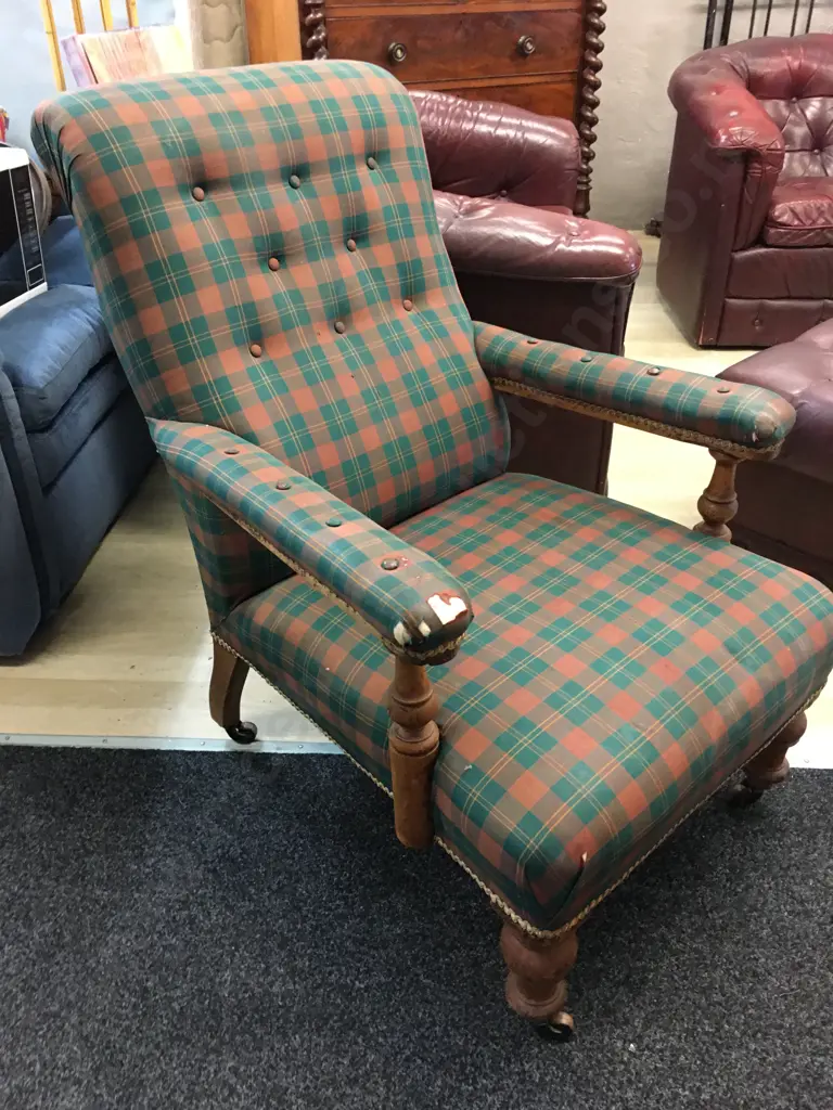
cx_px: 416
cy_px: 555
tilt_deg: -31.4
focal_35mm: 29
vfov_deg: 61.7
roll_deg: -1.3
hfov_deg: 48.2
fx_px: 930
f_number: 2.2
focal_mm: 4.15
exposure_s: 1/10
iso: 80
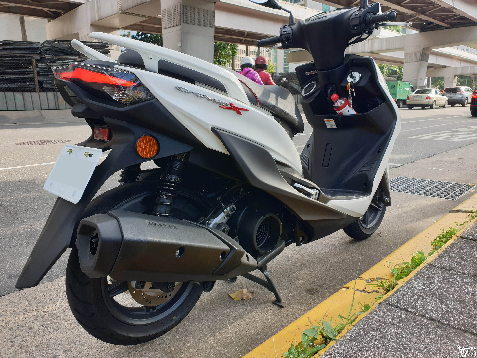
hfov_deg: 67.3
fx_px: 358
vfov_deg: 53.1
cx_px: 238
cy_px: 179
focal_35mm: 26
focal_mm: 4.3
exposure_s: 1/214
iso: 50
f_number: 2.4
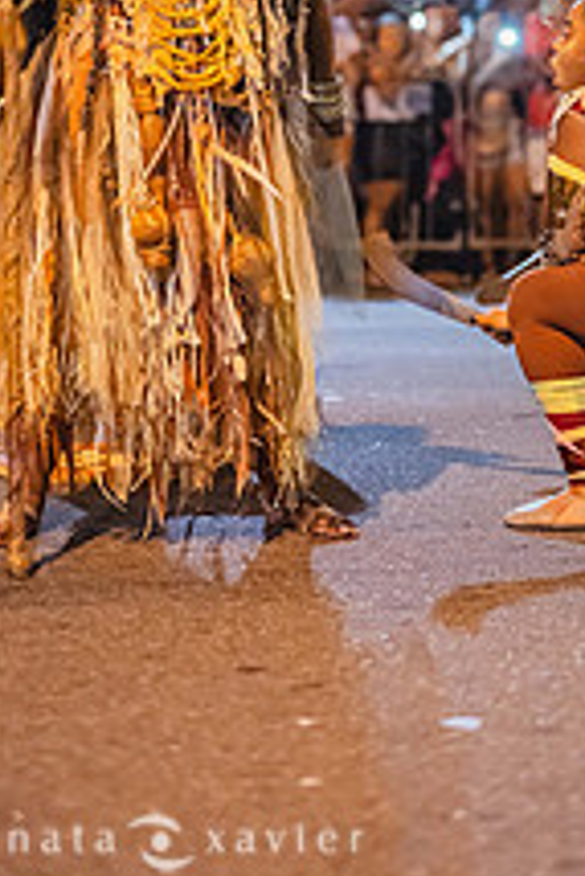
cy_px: -8
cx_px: 151
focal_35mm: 105
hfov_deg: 13.0
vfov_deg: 18.9
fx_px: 2555
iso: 6400
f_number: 1.4
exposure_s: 1/320
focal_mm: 50
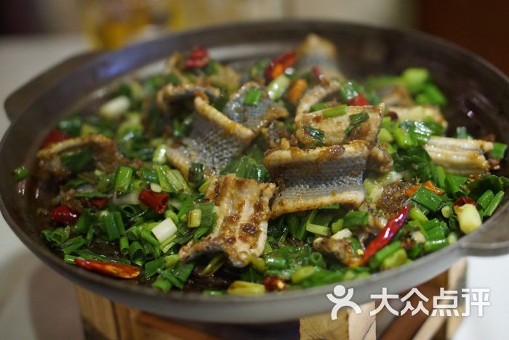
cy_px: 170
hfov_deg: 27.0
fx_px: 1061
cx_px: 254
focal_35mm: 75
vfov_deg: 18.2
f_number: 2
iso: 3200
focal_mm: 50
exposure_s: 1/161
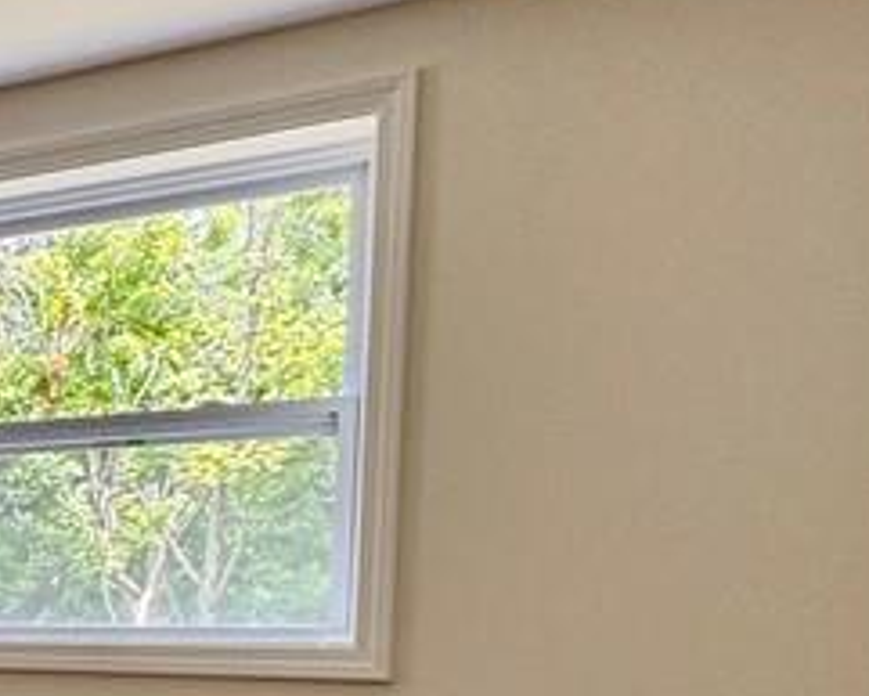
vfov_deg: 25.0
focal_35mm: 58
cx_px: -581
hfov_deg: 22.9
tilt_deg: -3.1
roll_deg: -0.6
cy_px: 700
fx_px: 1492
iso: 64
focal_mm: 2.22
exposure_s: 1/99
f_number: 2.2
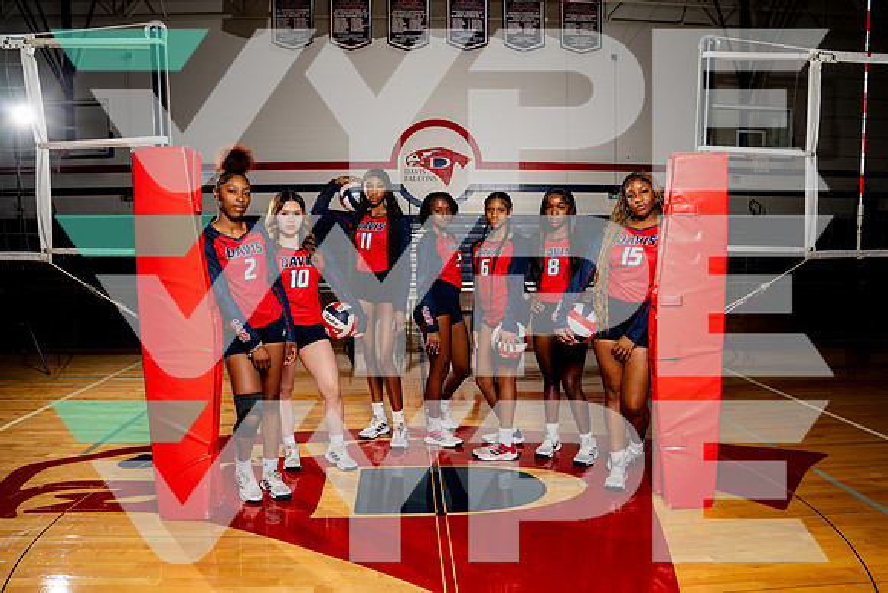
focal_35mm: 26
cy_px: 296
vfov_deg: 50.1
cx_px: 444
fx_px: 634
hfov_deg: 70.0
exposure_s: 1/250
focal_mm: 25
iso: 100
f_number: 5.6
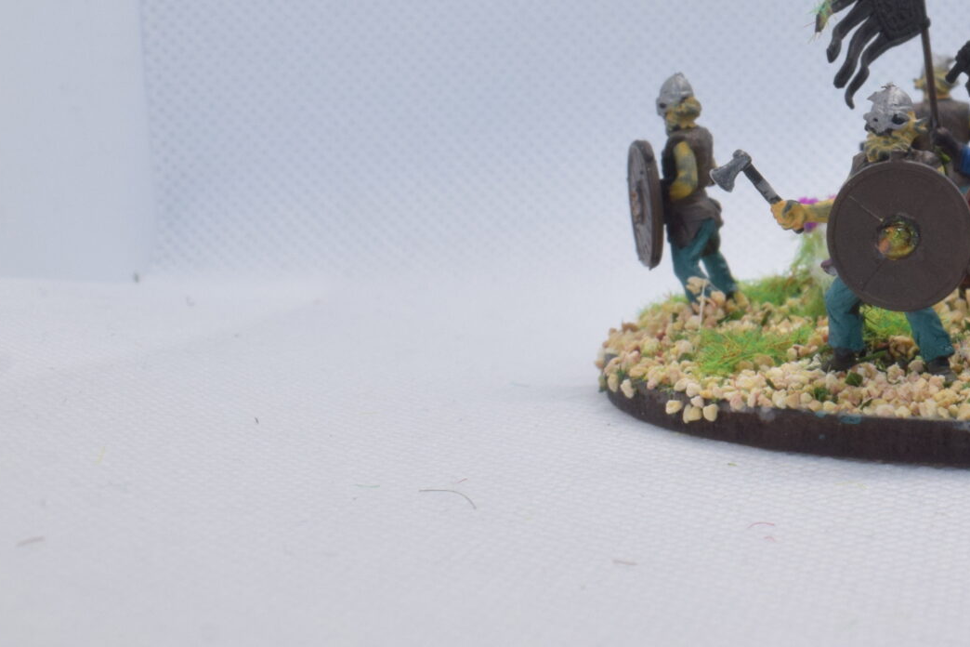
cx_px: 1086
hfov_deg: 19.0
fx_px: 2775
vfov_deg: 13.2
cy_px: 42
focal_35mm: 103
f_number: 18
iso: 800
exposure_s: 1/60
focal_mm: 28
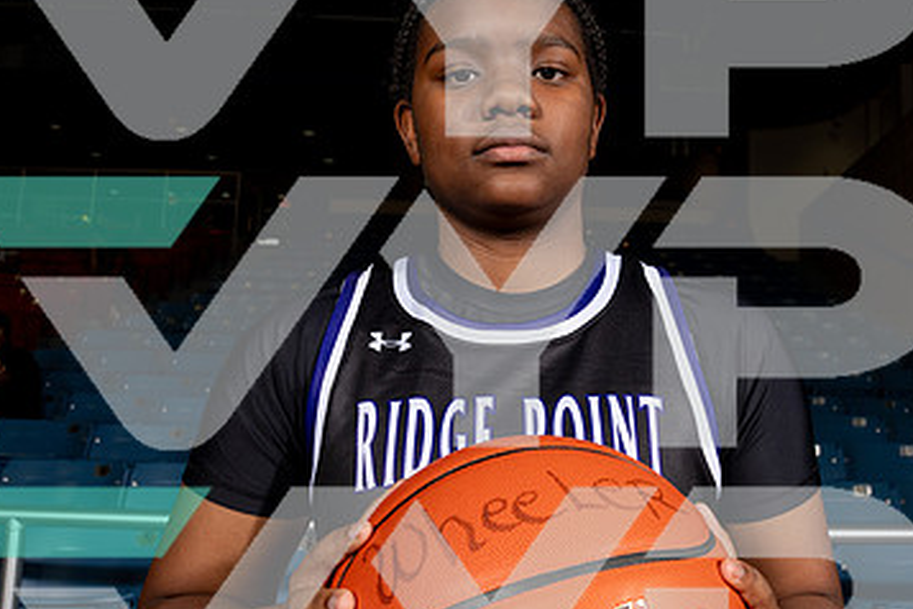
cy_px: 313
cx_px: 604
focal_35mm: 39
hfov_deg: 48.8
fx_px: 989
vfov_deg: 34.2
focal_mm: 24
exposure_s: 1/125
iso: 250
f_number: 7.1
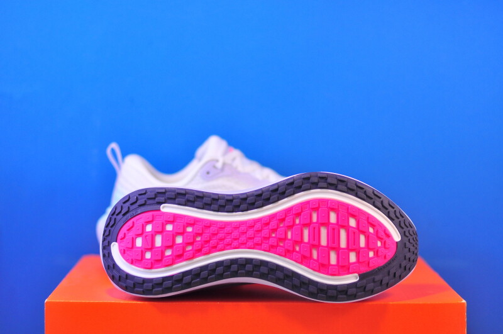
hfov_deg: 27.0
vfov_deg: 18.1
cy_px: 167
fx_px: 1046
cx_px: 252
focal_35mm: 75
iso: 250
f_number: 2
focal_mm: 50
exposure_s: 1/320
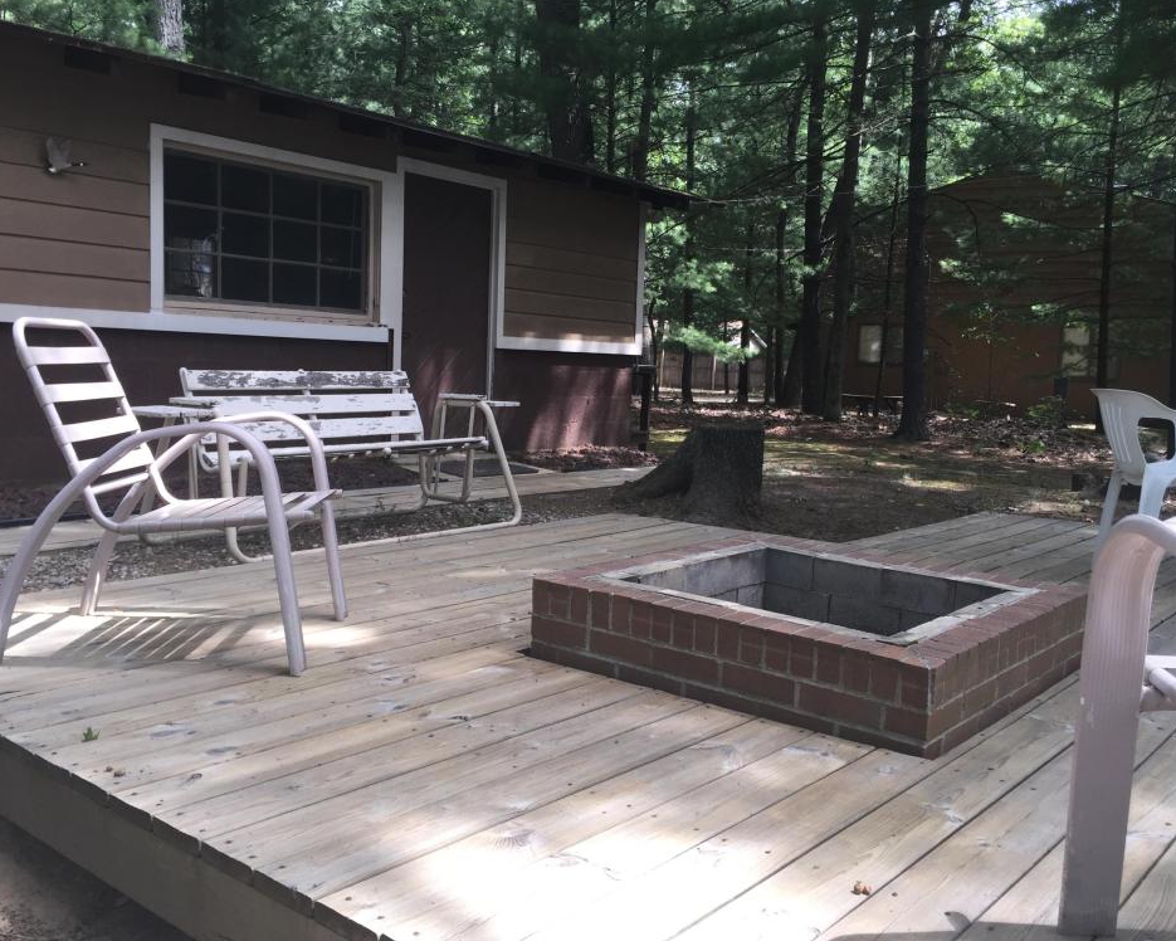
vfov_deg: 47.1
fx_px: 1079
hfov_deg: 57.2
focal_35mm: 31
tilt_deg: -4.4
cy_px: 478
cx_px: 576
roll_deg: -3.0
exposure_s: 1/185
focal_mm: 4.15
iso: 32
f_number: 2.2
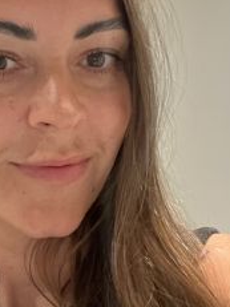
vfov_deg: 25.0
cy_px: 174
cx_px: -4
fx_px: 692
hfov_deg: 18.4
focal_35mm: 78
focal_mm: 2.71
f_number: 2.2
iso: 640
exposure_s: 1/25
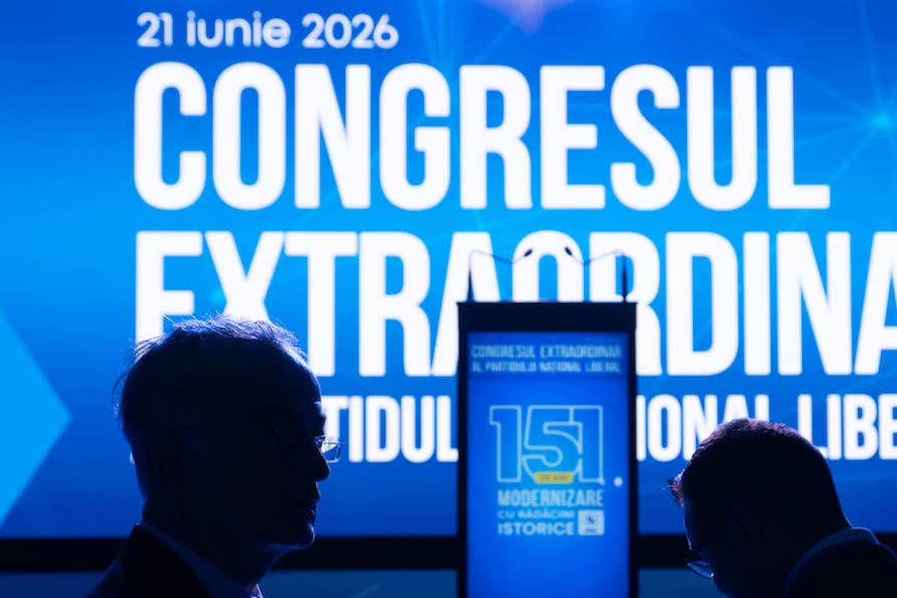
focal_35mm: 52
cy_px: 447
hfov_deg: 38.0
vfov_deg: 25.7
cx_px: 535
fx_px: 1296
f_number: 4
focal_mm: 33
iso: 250
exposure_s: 1/100
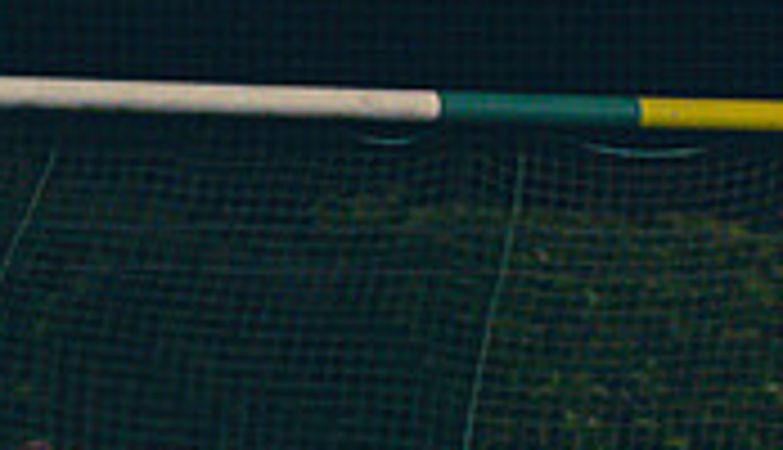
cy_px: 970
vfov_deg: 0.8
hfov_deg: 1.3
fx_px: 33937
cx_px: 342
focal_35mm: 1626
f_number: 2.8
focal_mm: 400
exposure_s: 1/500
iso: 5000
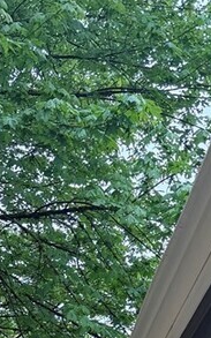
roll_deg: +1.0
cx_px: -131
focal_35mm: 125
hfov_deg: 10.1
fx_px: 1151
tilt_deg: -0.4
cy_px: 700
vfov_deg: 13.8
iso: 80
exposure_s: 1/372
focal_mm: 6.76
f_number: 1.78
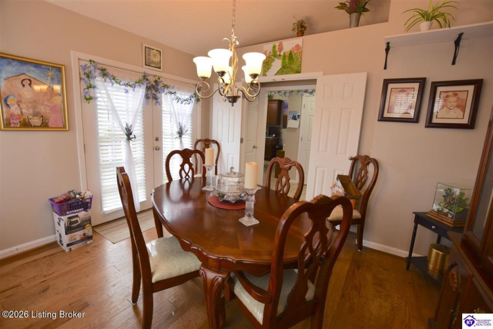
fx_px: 205
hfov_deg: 100.4
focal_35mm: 15
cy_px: 164
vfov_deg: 77.3
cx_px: 246
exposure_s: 1/30
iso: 100
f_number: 3.5
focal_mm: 10
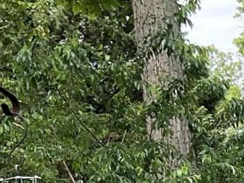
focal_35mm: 159
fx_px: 1121
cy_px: 478
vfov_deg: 8.4
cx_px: 425
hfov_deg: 11.6
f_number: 1.8
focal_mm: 3
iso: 16
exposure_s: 1/253
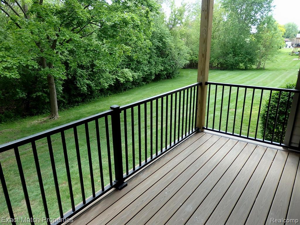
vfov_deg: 54.9
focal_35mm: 25
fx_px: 217
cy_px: 112
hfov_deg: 69.4
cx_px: 150
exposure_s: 1/200
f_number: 3
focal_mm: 4.5
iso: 125
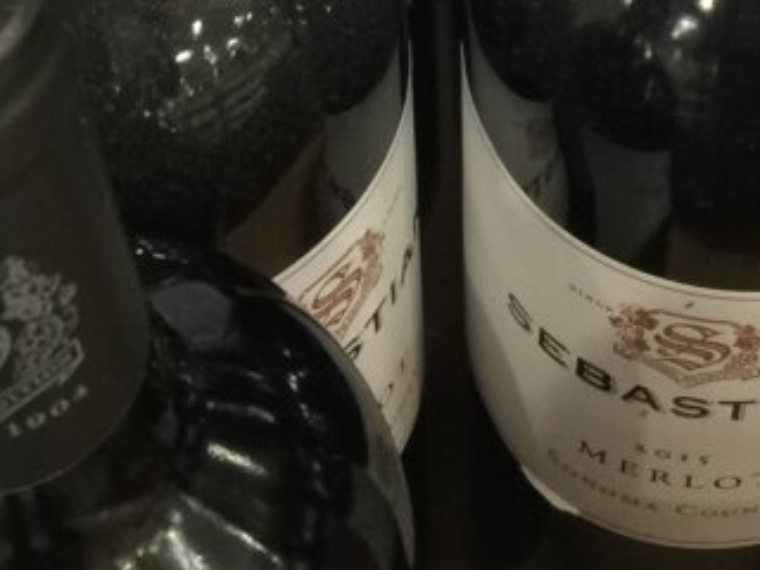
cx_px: 672
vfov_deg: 10.7
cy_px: -553
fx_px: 2788
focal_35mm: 127
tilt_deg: -43.6
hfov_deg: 15.4
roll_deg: -2.7
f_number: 2.2
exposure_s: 1/15
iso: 40
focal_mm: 4.15
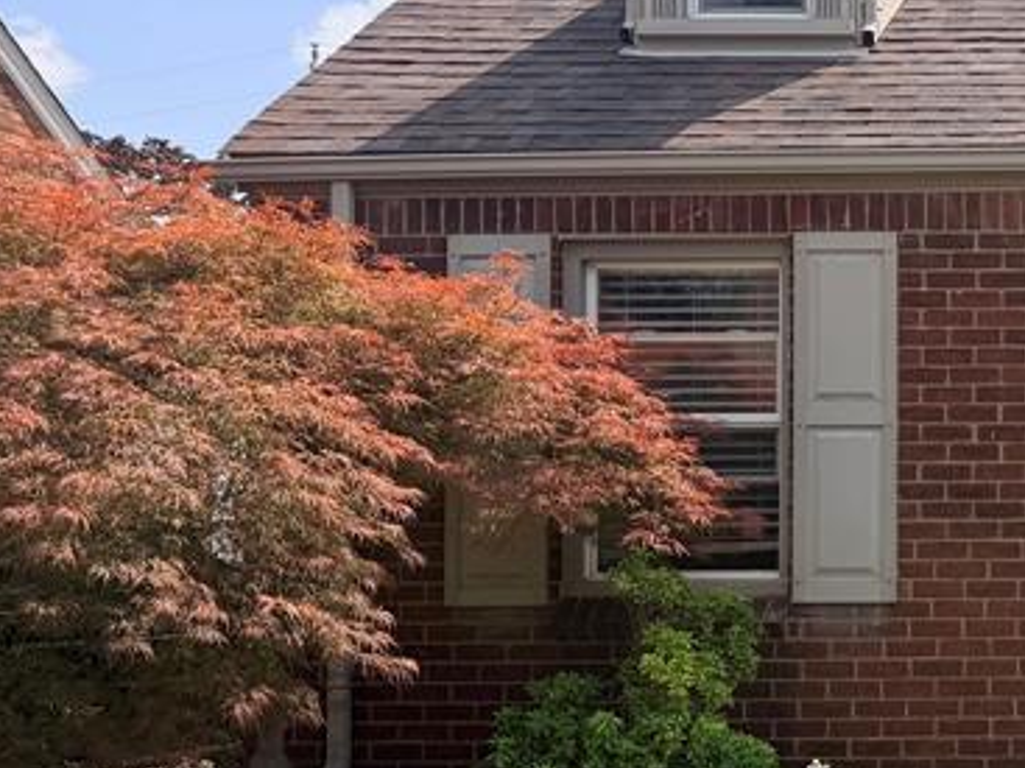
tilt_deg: +2.6
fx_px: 1983
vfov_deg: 21.9
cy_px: 469
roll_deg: +0.2
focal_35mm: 67
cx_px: 1315
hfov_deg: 25.2
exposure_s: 1/4673
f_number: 1.78
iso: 100
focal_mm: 6.76
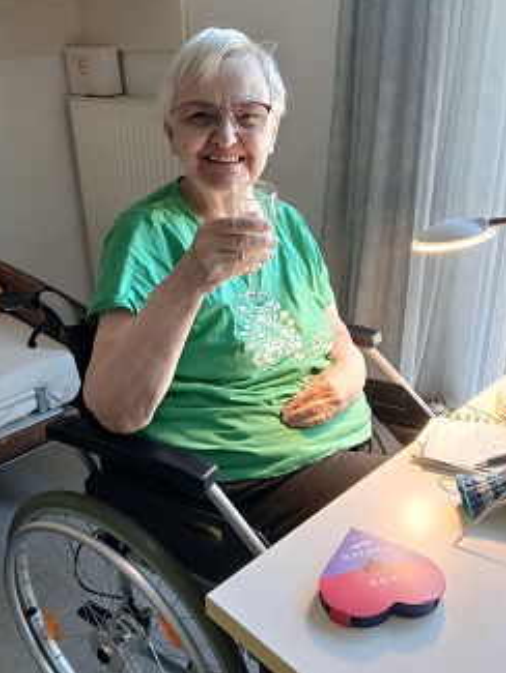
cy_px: 342
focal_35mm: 32
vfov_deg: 56.8
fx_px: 623
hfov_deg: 44.1
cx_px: 226
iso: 250
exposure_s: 1/50
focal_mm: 3.98
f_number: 1.8
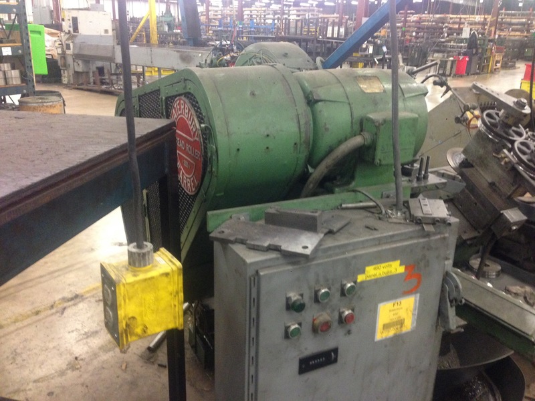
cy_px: 200
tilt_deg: -17.1
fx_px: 510
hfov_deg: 55.4
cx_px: 268
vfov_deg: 42.9
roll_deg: -2.9
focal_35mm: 33
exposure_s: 1/15
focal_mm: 4.12
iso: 320
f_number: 2.4
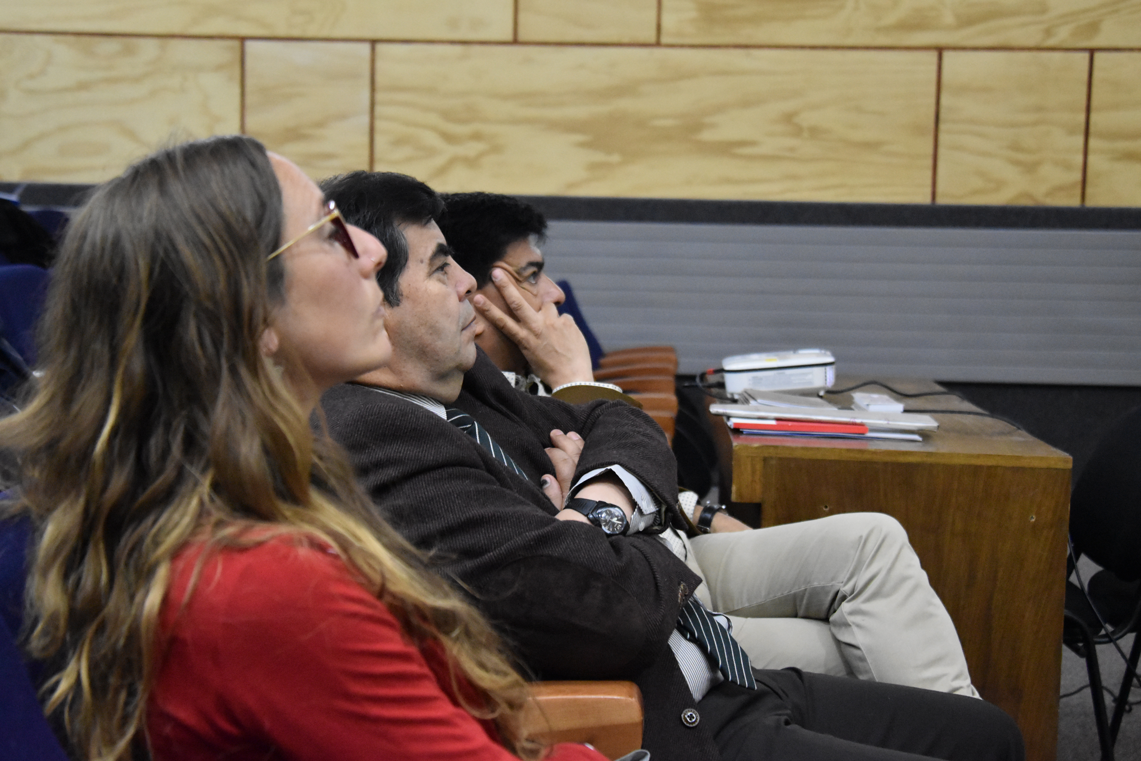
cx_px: 570
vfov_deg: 22.6
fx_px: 1902
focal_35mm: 60
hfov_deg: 33.4
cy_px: 380
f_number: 4.2
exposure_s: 1/60
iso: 5600
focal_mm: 40
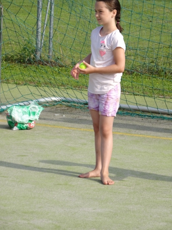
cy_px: 113
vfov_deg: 9.0
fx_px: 1464
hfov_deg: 6.7
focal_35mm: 221
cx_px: 86
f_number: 6.3
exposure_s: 1/250
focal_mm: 36.24
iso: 125
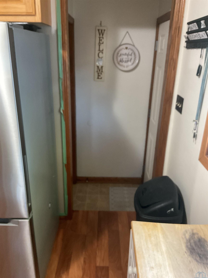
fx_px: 232
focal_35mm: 29
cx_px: 104
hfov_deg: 48.2
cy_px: 139
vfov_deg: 61.7
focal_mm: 3
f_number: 1.8
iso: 320
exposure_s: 1/40
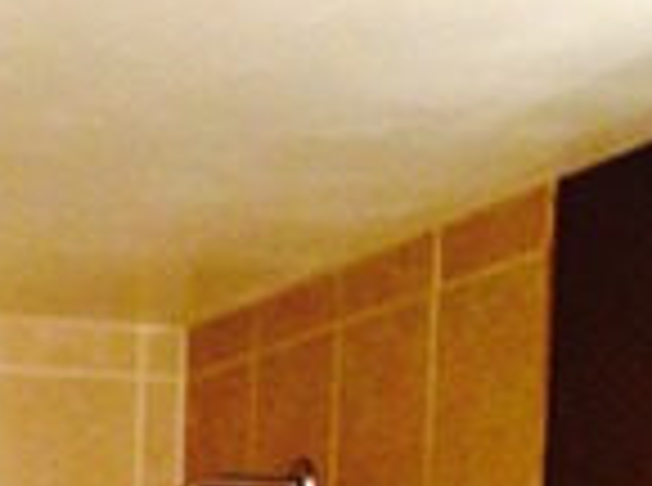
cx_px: -121
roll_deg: -2.0
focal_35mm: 146
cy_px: 1030
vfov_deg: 9.4
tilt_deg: -6.0
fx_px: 2743
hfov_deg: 13.2
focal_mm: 4.12
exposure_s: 1/20
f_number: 2.4
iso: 250
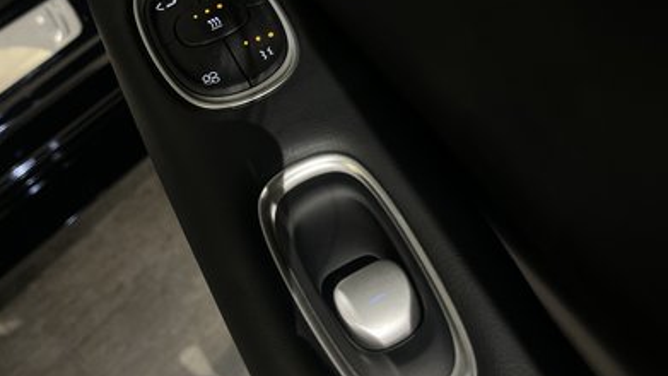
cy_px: 128
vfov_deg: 39.8
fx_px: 514
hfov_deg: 66.1
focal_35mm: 29
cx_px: 328
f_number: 1.6
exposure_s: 1/48
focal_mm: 5.1
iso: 500
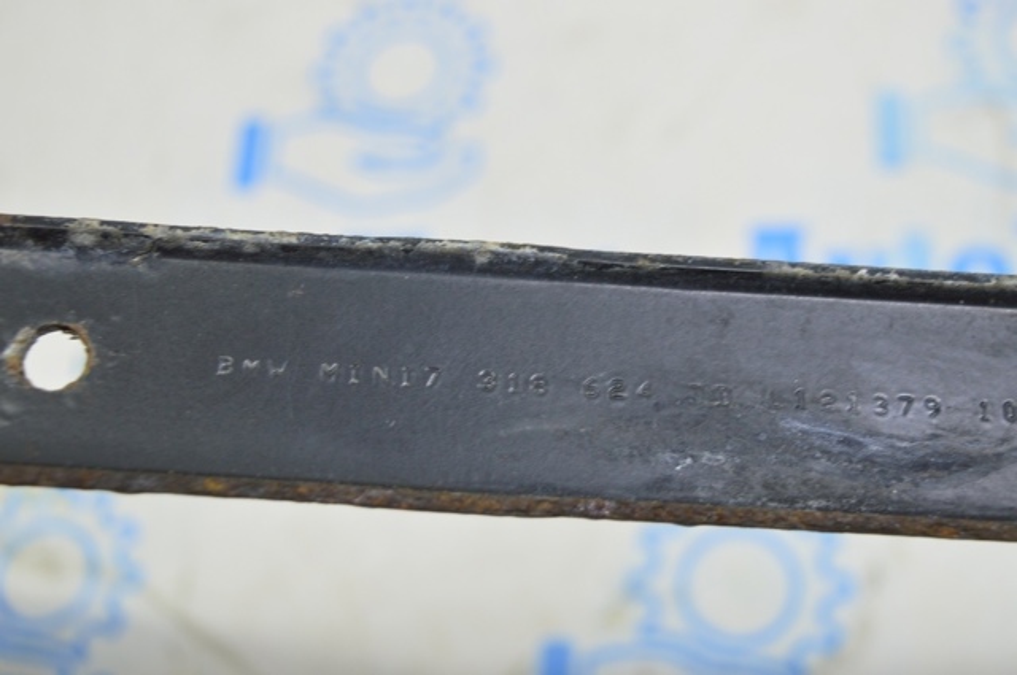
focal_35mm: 57
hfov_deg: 35.1
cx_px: 508
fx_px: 1608
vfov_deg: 23.7
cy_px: 338
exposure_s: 1/20
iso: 400
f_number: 5.6
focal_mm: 38
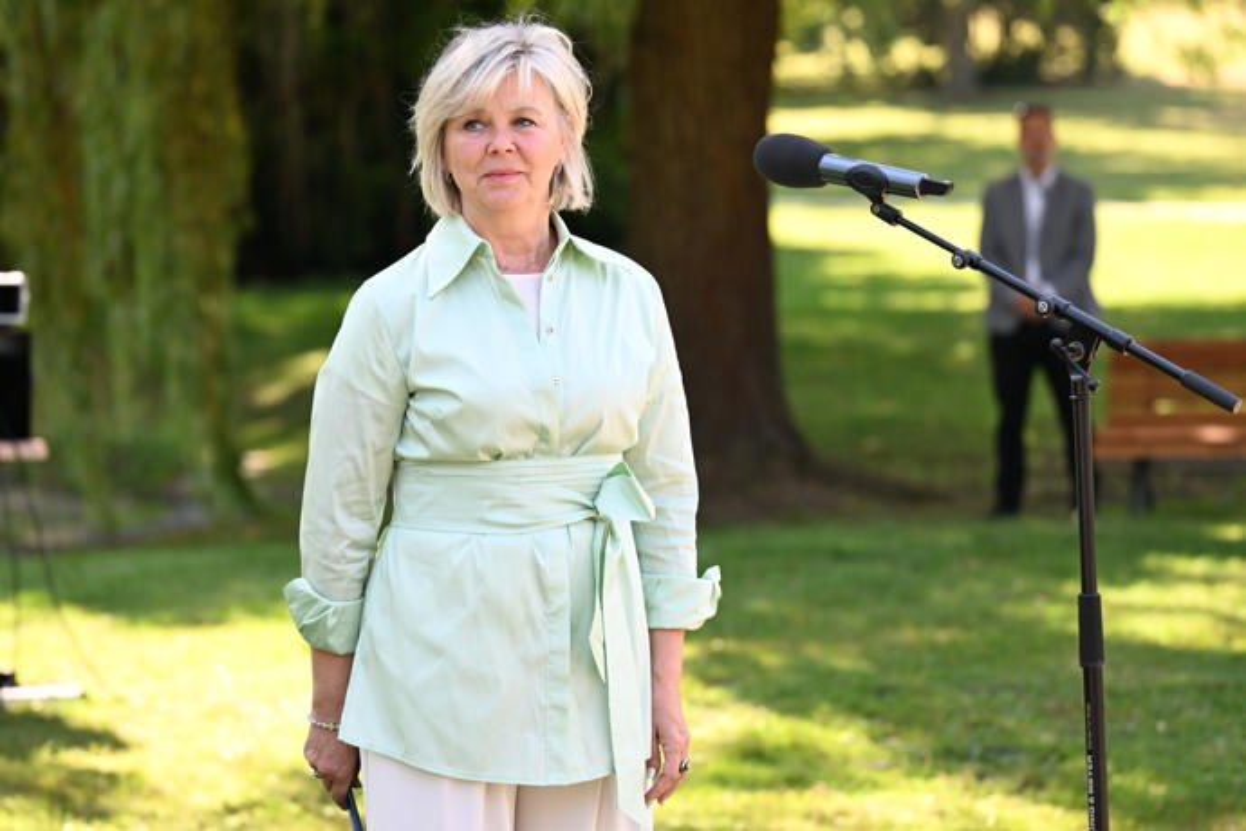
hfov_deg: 15.2
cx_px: 623
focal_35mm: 135
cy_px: 416
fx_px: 4672
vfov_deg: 10.2
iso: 800
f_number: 2.8
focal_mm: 90
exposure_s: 1/1600
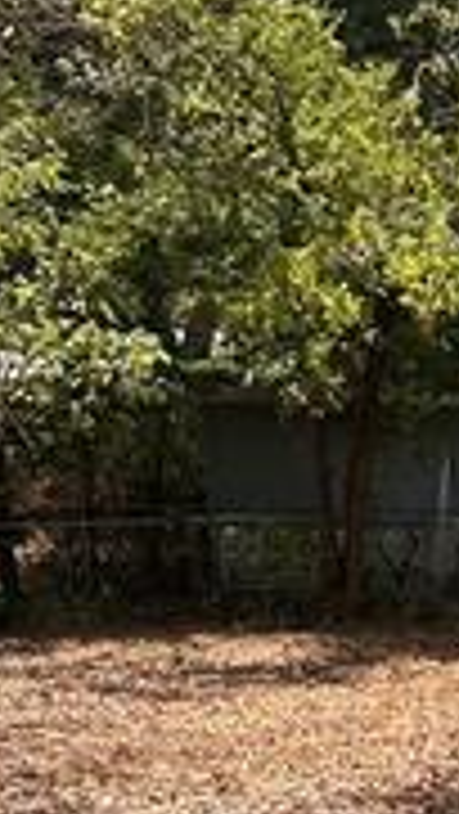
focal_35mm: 111
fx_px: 2398
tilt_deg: -13.2
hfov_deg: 9.9
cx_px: 994
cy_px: 890
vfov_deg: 18.6
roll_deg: -1.5
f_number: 1.78
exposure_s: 1/1916
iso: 80
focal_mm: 6.86
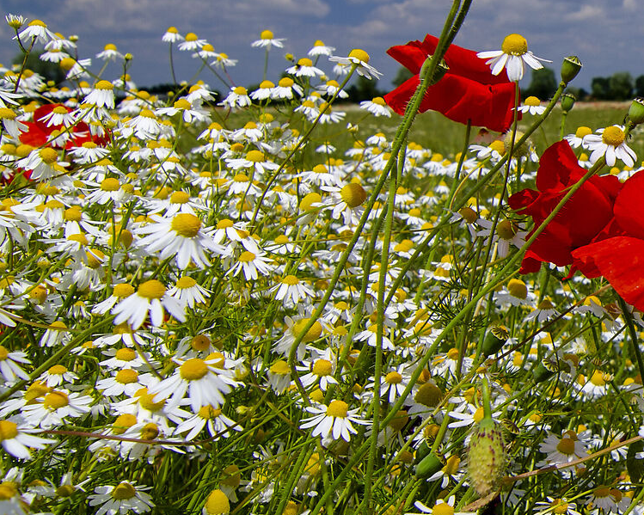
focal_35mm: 50
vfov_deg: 30.5
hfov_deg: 30.7
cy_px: 220
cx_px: 807
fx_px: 943
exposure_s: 1/160
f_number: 6.3
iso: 100
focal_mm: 11
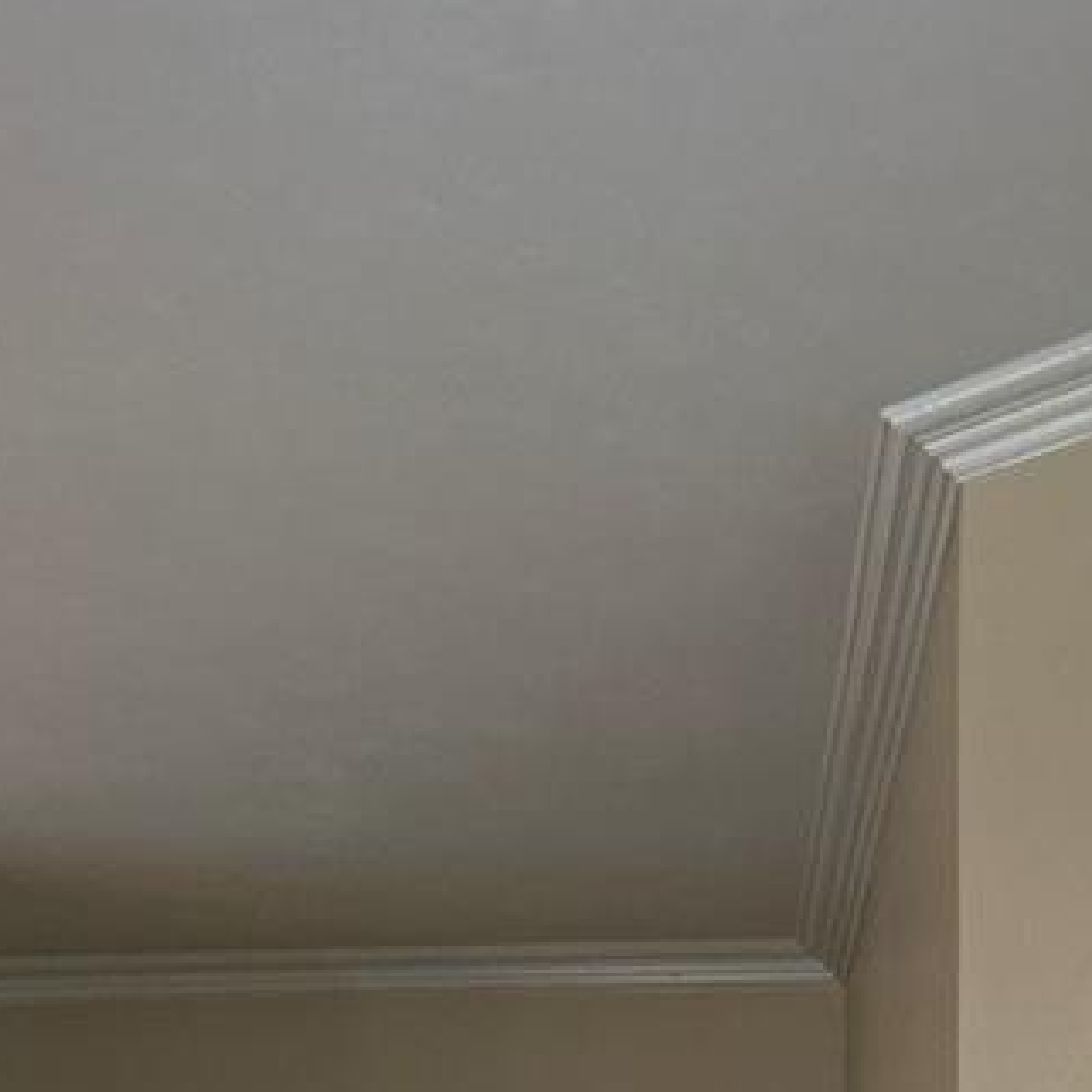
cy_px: 2089
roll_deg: +0.6
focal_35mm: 110
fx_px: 3926
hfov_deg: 15.8
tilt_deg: -4.6
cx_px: 415
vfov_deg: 13.8
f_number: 1.5
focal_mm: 5.7
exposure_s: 1/60
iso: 250
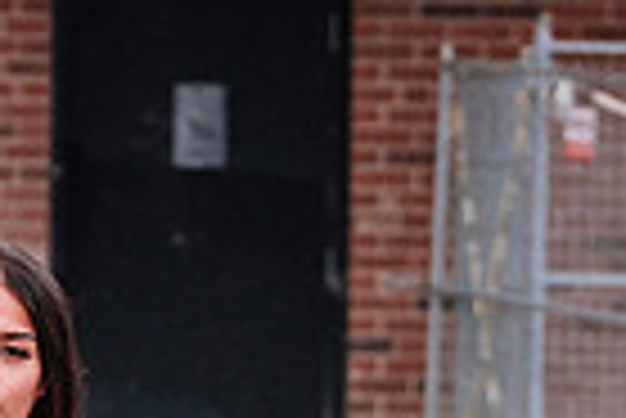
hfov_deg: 4.3
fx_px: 8286
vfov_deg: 2.9
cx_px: 354
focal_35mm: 476
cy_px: 792
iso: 1600
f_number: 2.8
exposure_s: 1/250
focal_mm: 68.7
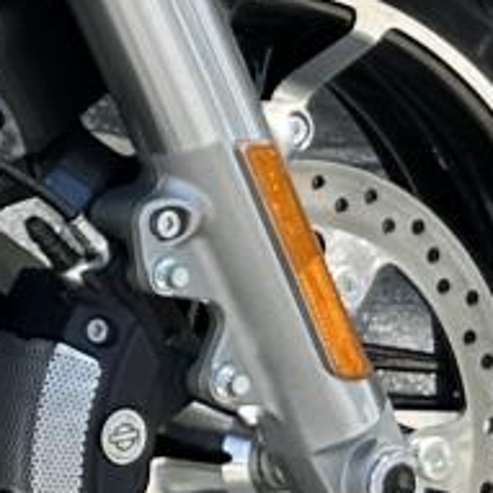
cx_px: -1626
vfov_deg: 7.8
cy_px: -142
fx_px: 3577
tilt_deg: -23.5
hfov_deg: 6.2
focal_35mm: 222
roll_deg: -1.0
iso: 80
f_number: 1.78
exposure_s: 1/1009
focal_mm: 6.86
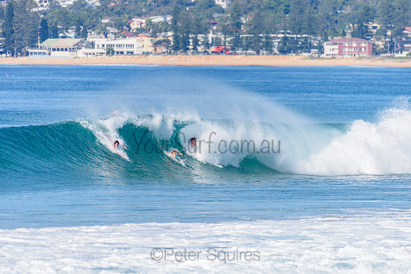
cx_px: 206
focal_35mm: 500
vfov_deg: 2.8
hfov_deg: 4.1
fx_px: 5709
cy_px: 137
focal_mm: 500
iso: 160
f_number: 5.6
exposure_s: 1/2000
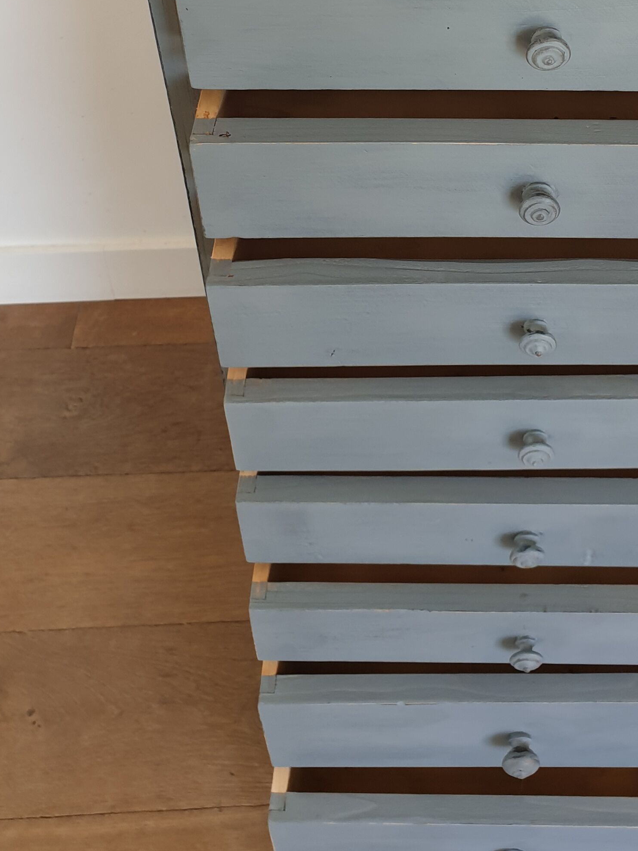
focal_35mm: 53
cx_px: 482
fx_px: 1303
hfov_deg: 27.1
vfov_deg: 33.3
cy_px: 15
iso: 80
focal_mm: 4.3
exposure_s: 1/100
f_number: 2.4
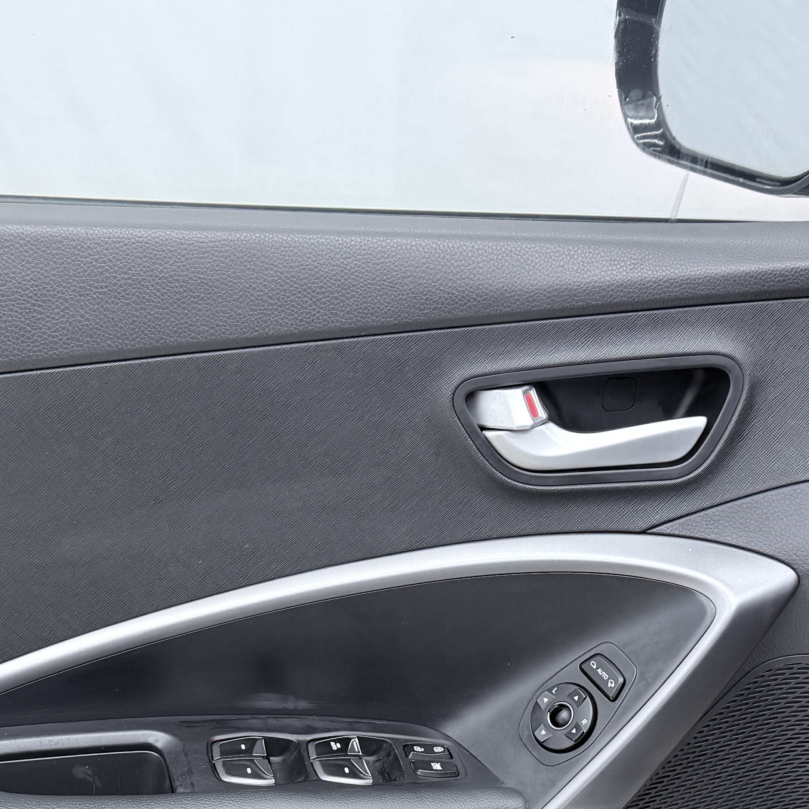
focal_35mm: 56
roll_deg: +1.0
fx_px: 1481
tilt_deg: -29.8
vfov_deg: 29.5
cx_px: 257
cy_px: 695
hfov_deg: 30.3
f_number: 1.78
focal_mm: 6.76
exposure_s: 1/100
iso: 160
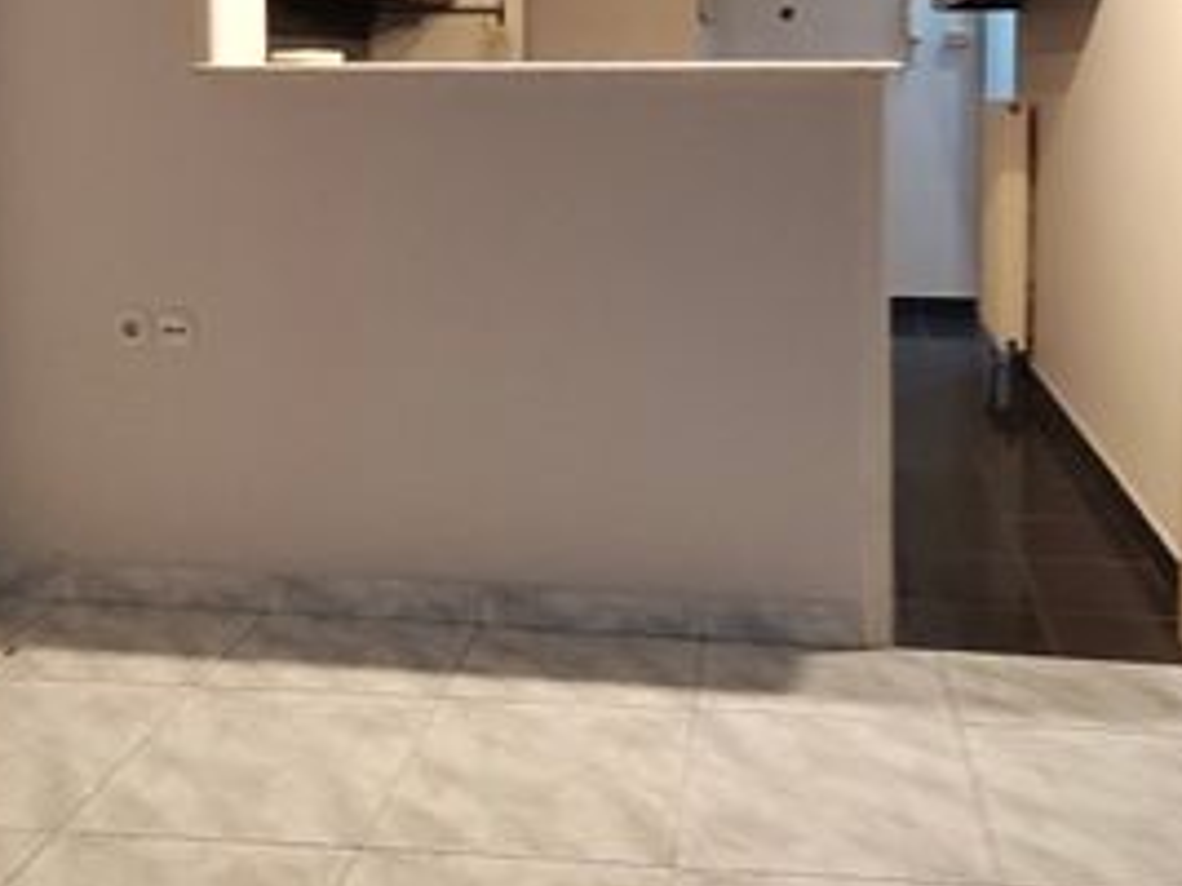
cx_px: 646
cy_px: 120
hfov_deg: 51.3
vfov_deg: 37.5
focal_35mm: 36
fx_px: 1229
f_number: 2.2
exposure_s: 1/33.3
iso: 640
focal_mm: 1.67
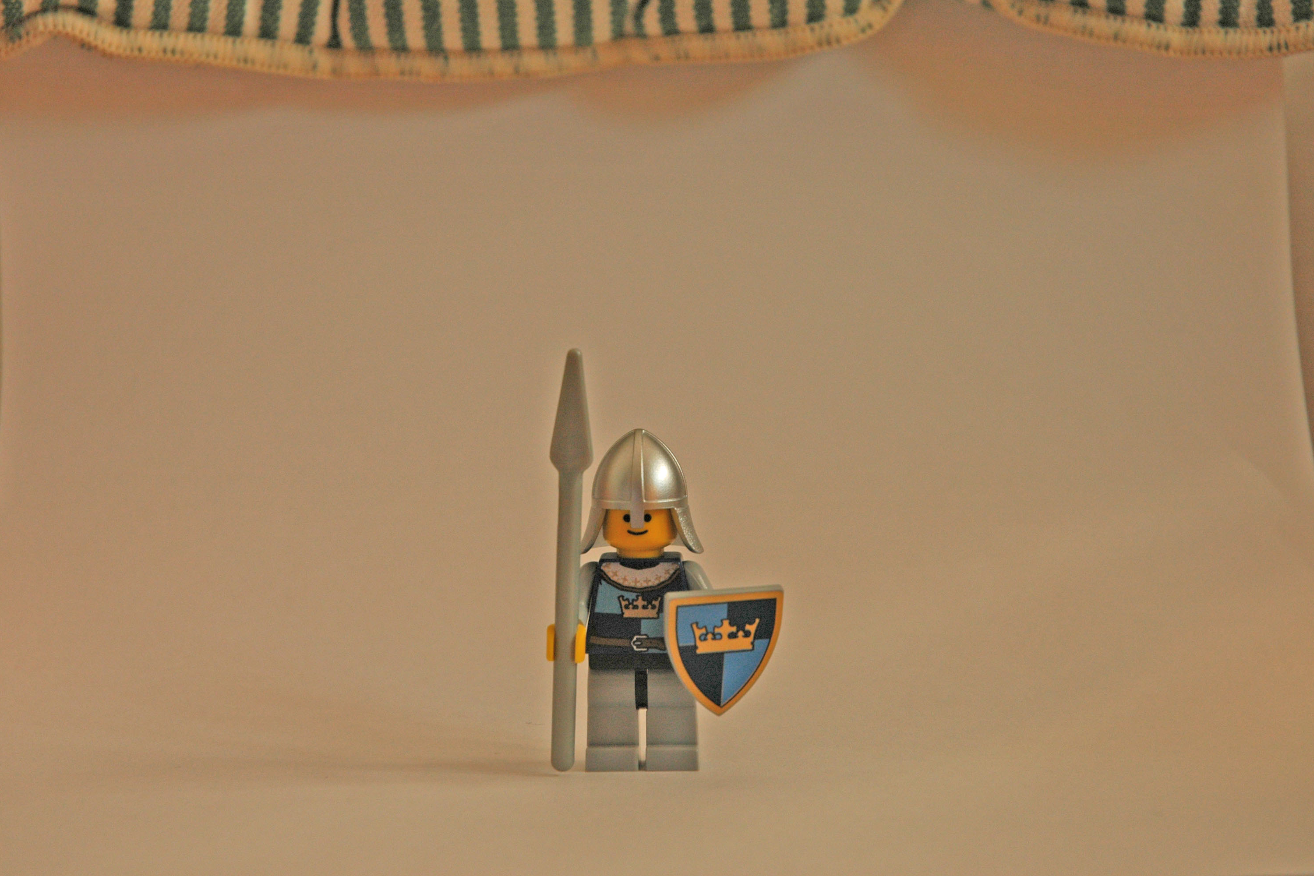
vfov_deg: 12.9
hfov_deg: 19.3
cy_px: 437
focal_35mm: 106
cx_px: 655
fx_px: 3869
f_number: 7.1
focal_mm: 70
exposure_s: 1/40
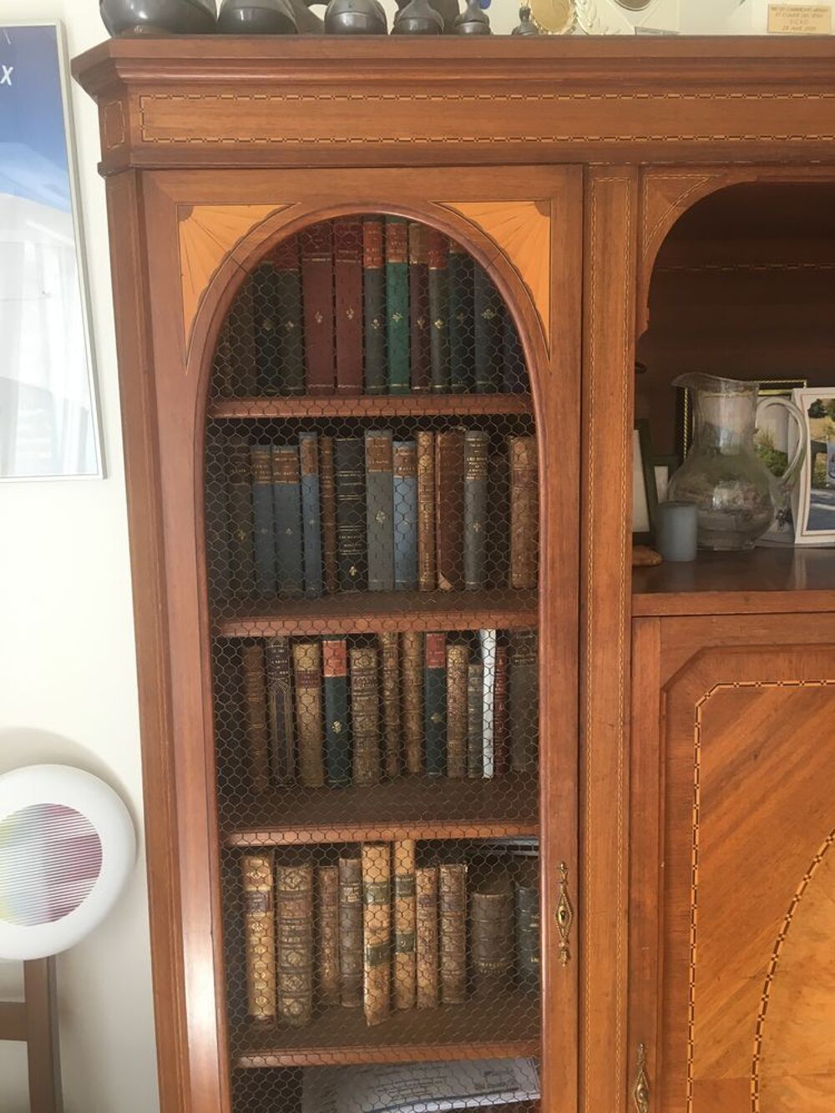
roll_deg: +0.4
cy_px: 556
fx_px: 933
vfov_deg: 61.7
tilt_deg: -7.5
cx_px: 418
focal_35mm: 29
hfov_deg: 48.2
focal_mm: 4.15
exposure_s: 1/33
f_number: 2.2
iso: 80
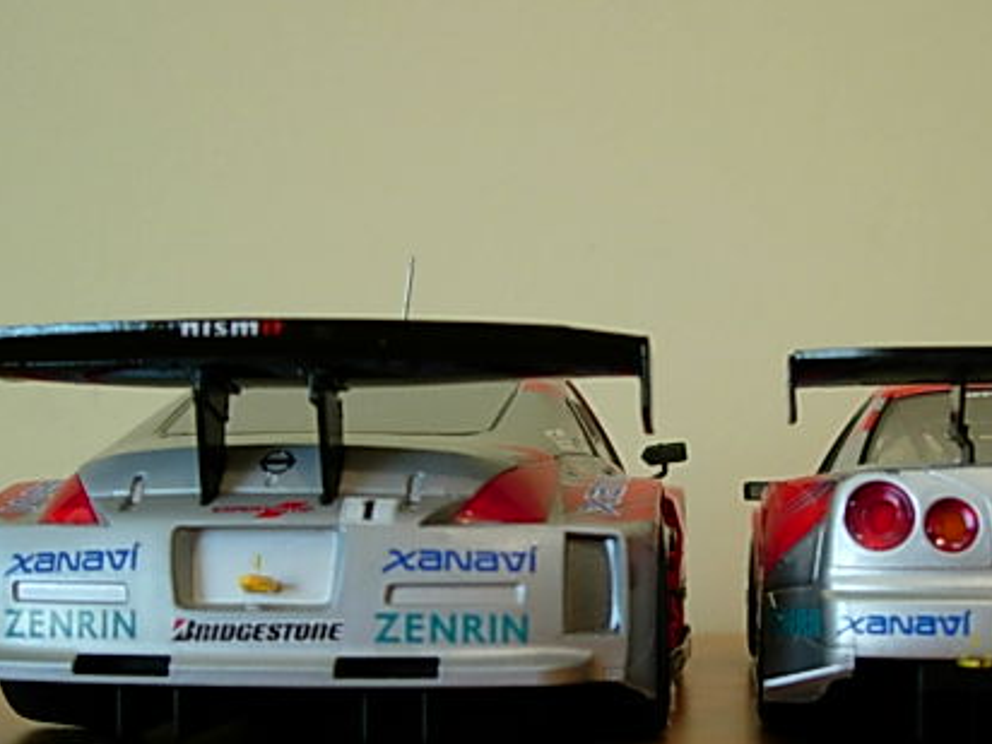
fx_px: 1691
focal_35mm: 59
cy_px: 494
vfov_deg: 24.7
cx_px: 653
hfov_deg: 32.5
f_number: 2.8
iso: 81
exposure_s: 1/32
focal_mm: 7.8
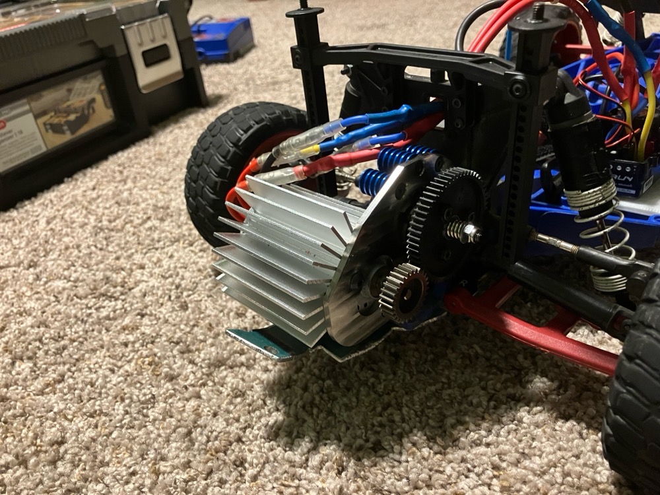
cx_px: 330
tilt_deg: -29.5
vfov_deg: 49.7
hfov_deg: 63.4
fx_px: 534
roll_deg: +7.3
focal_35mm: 28
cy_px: 248
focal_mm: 3.99
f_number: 1.8
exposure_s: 1/30
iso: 640
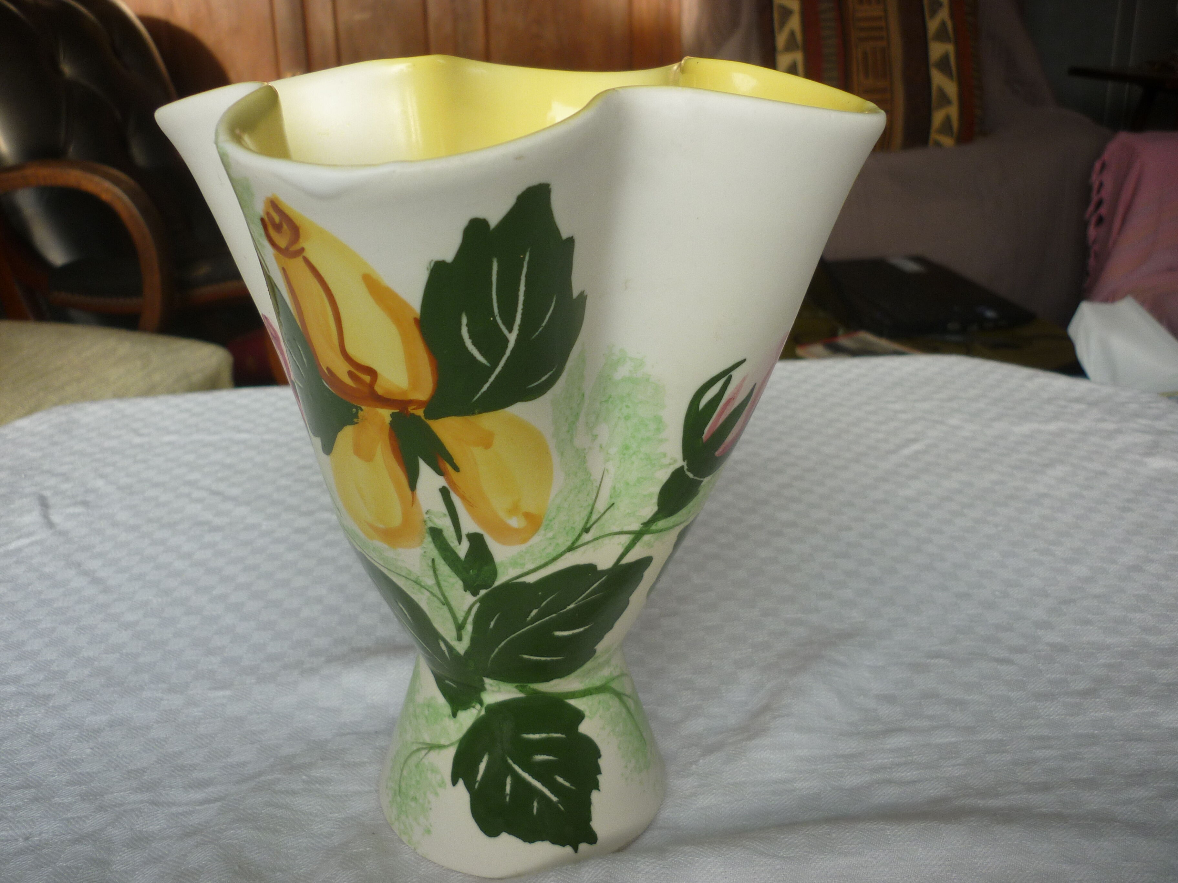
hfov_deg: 55.4
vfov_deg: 42.9
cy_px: 442
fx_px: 1123
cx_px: 589
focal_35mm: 33
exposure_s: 1/80
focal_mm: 5.5
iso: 80
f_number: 2.8
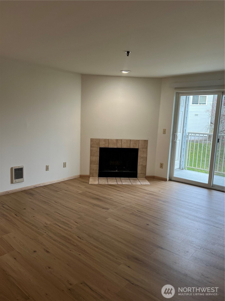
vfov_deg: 67.3
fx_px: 225
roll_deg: -1.6
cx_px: 112
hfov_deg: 53.1
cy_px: 150
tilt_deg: -8.1
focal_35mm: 26
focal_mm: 5.7
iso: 100
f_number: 1.5
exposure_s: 1/120
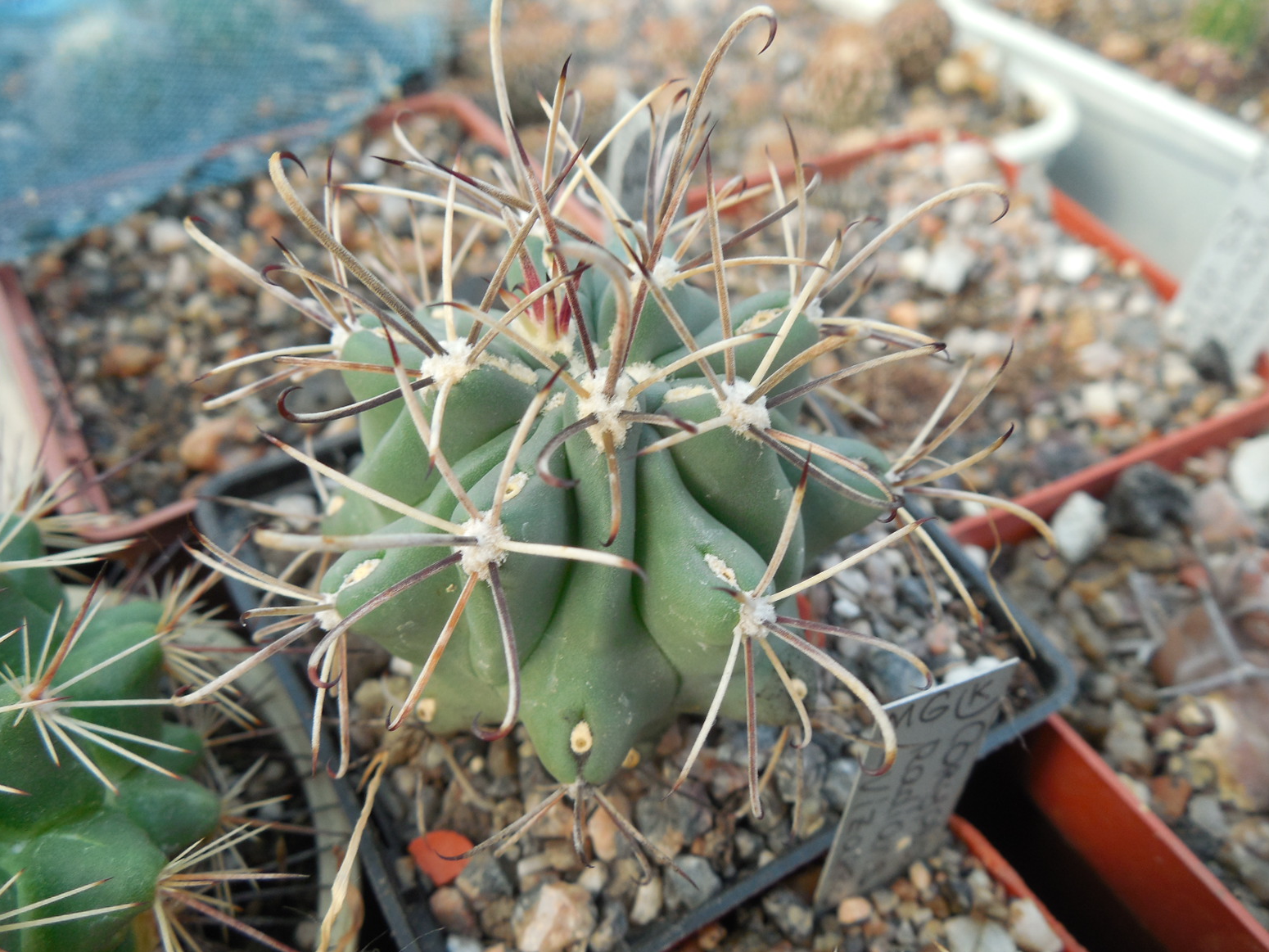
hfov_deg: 56.8
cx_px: 637
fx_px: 1173
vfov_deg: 44.2
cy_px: 465
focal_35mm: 32
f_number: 3.6
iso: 125
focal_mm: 5.6
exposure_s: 1/100
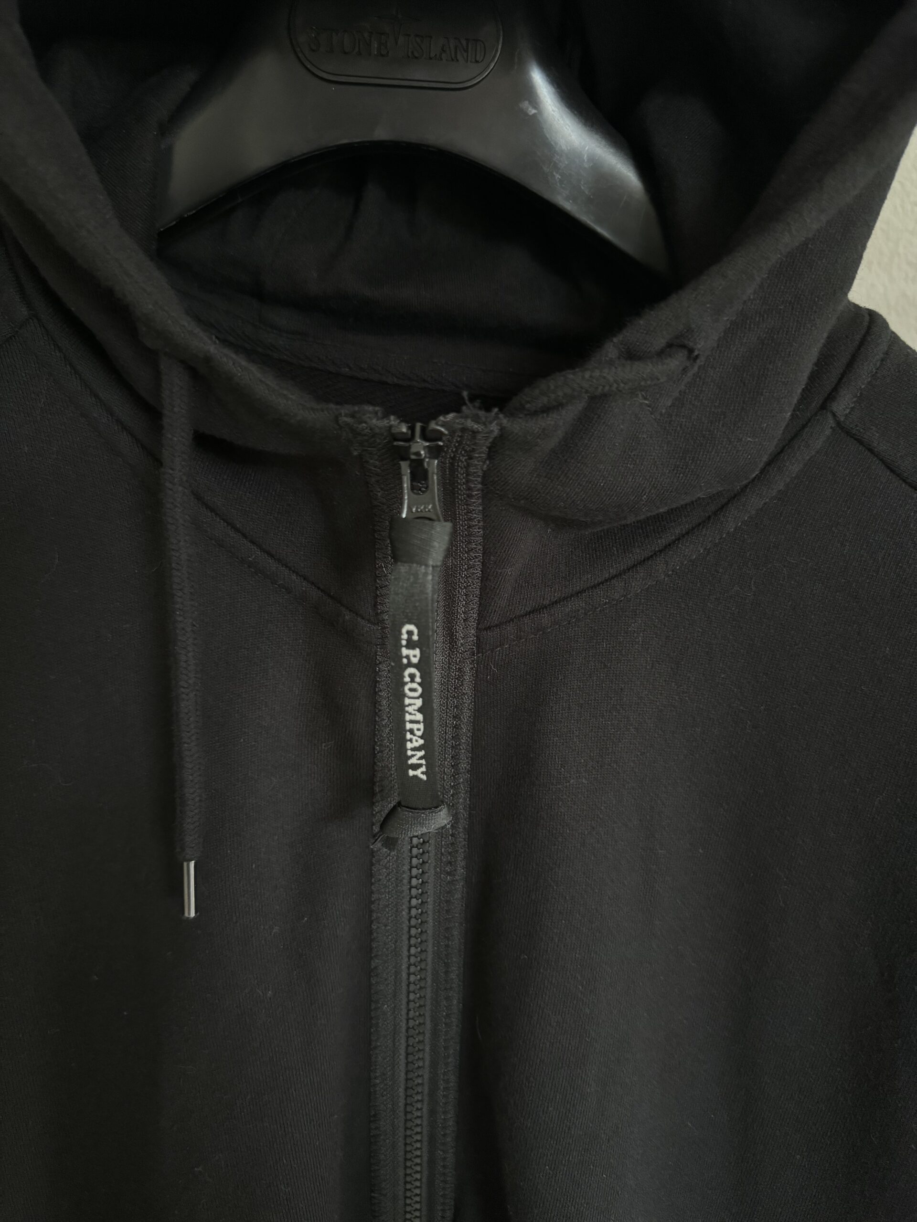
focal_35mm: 24
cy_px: 611
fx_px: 848
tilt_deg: -10.6
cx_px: 458
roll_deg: -1.6
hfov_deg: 56.8
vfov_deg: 71.6
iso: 1000
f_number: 1.78
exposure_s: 1/40
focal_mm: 6.76
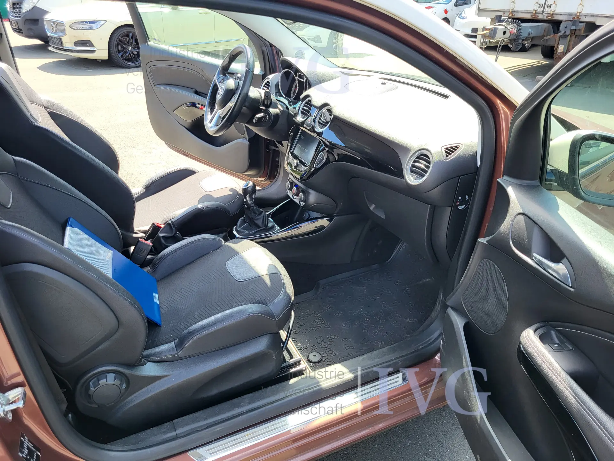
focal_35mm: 26
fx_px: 461
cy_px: 230
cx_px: 307
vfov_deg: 53.1
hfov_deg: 67.3
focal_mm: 5.4
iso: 40
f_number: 1.8
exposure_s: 1/345
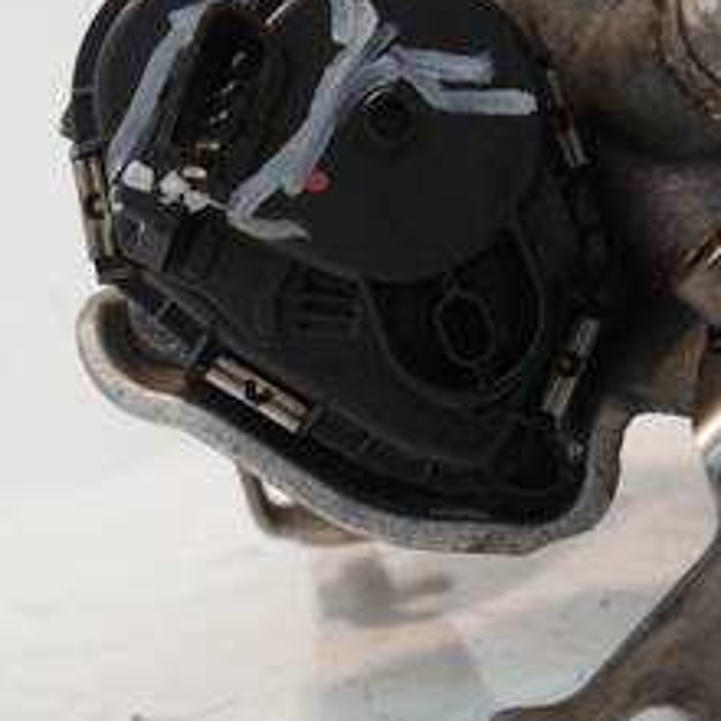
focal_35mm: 54
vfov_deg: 30.9
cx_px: 311
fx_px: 1272
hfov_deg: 31.6
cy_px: 154
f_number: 3.5
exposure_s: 1/60
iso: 400
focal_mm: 14
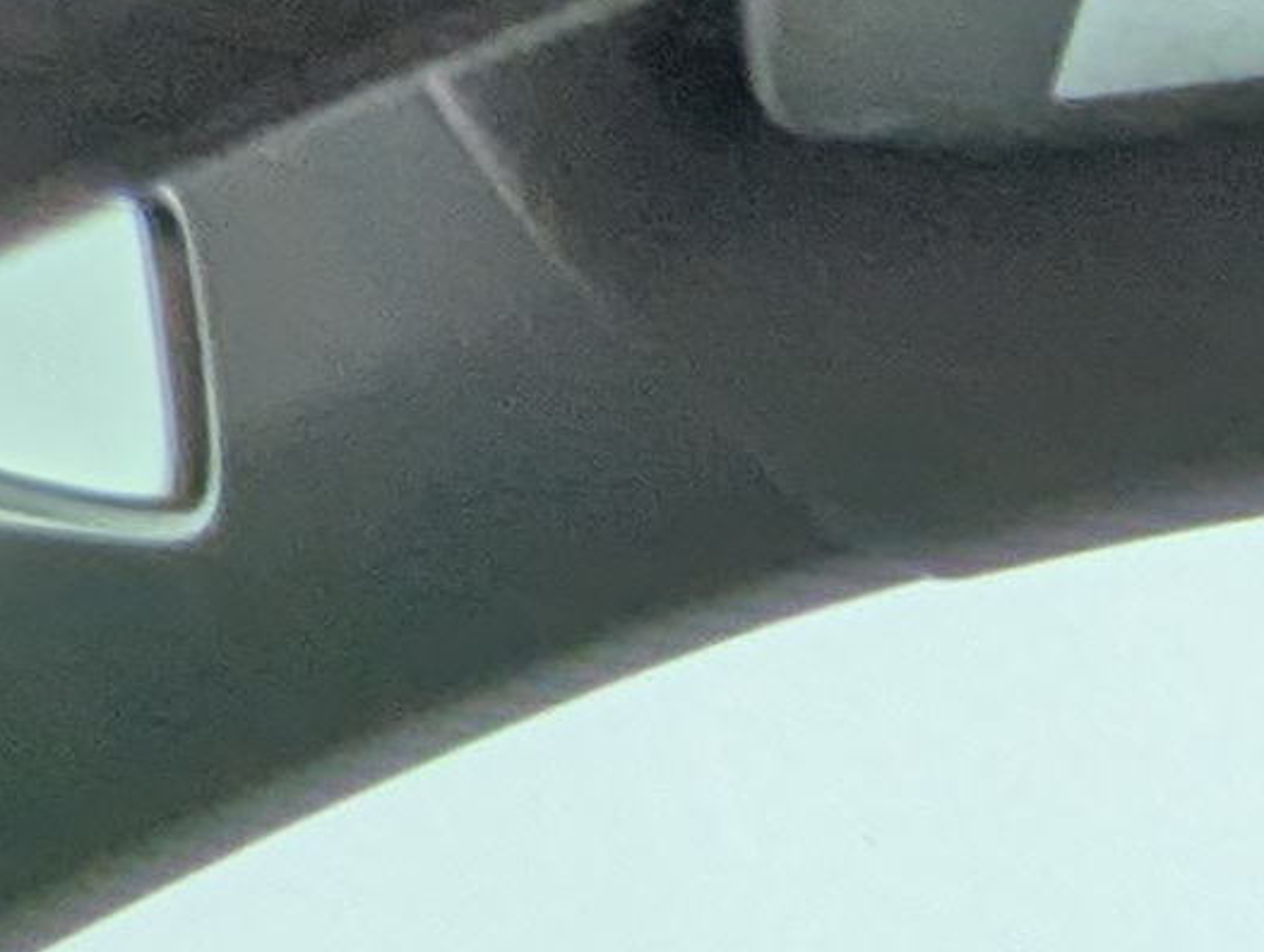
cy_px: 3664
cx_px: 4362
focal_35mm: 124
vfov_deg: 8.1
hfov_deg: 9.5
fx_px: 4534
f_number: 2.2
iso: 49
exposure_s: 1/83.3
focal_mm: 2.35
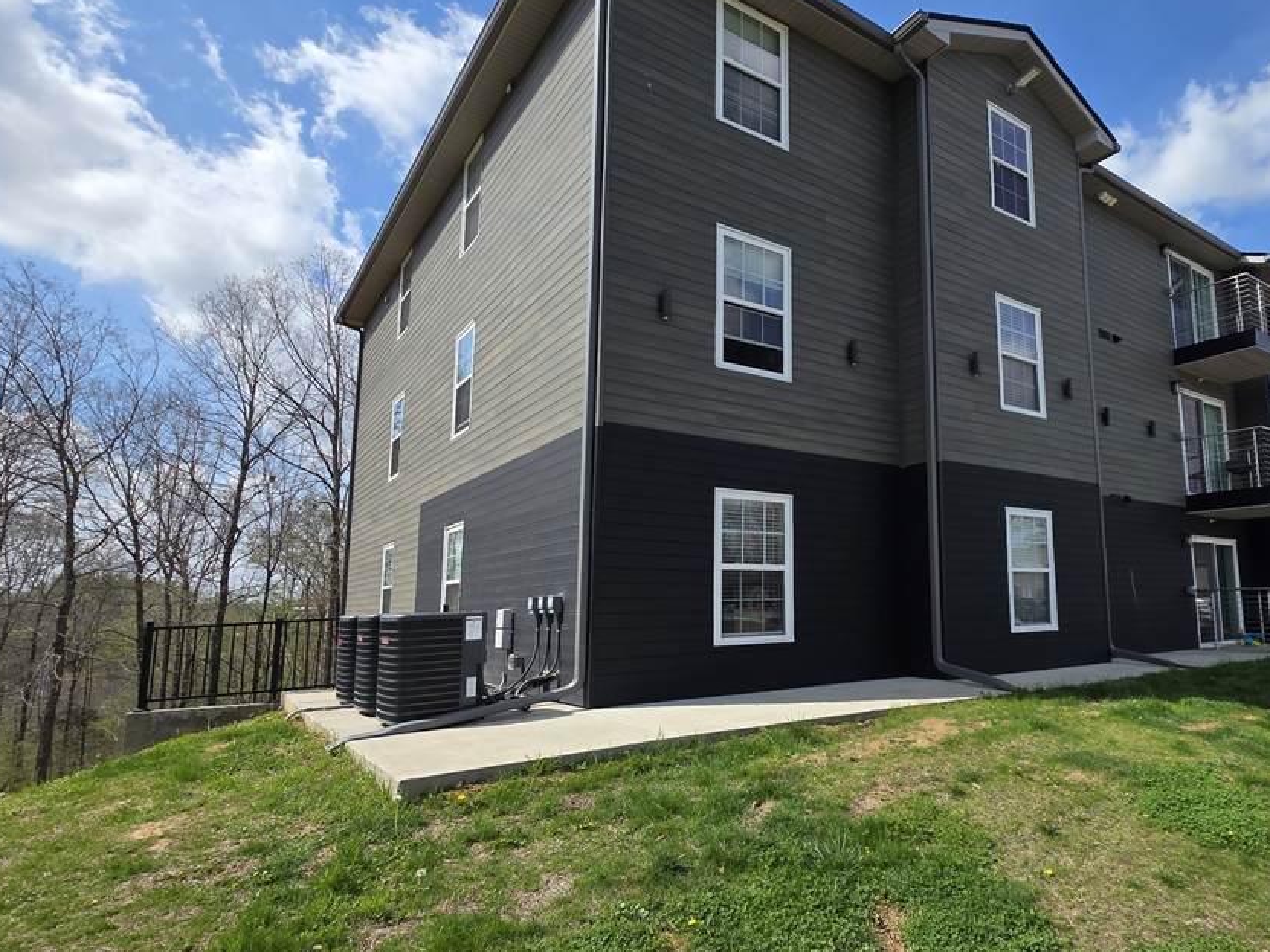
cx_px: 838
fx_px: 734
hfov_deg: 79.3
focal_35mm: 20
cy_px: 499
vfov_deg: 65.9
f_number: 1.9
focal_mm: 2.2
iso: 40
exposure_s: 1/2060
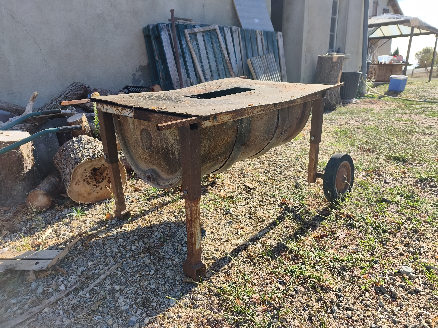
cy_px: 164
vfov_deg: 58.9
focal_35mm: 23
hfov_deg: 73.9
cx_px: 219
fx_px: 291
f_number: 1.7
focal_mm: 6.06
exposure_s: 1/615
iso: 50
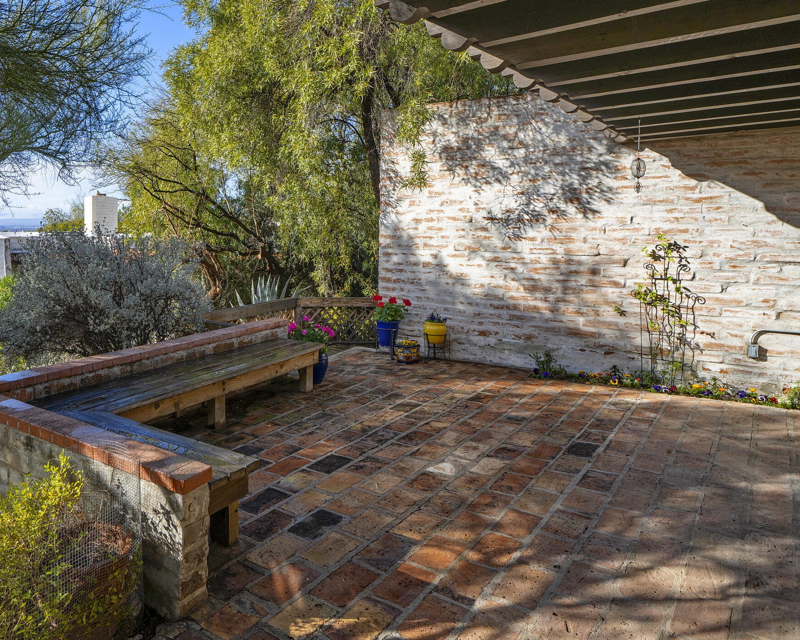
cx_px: 199
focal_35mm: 24
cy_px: 291
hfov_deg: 65.9
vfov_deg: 58.7
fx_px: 568
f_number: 9
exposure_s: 1/160
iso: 100
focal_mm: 16
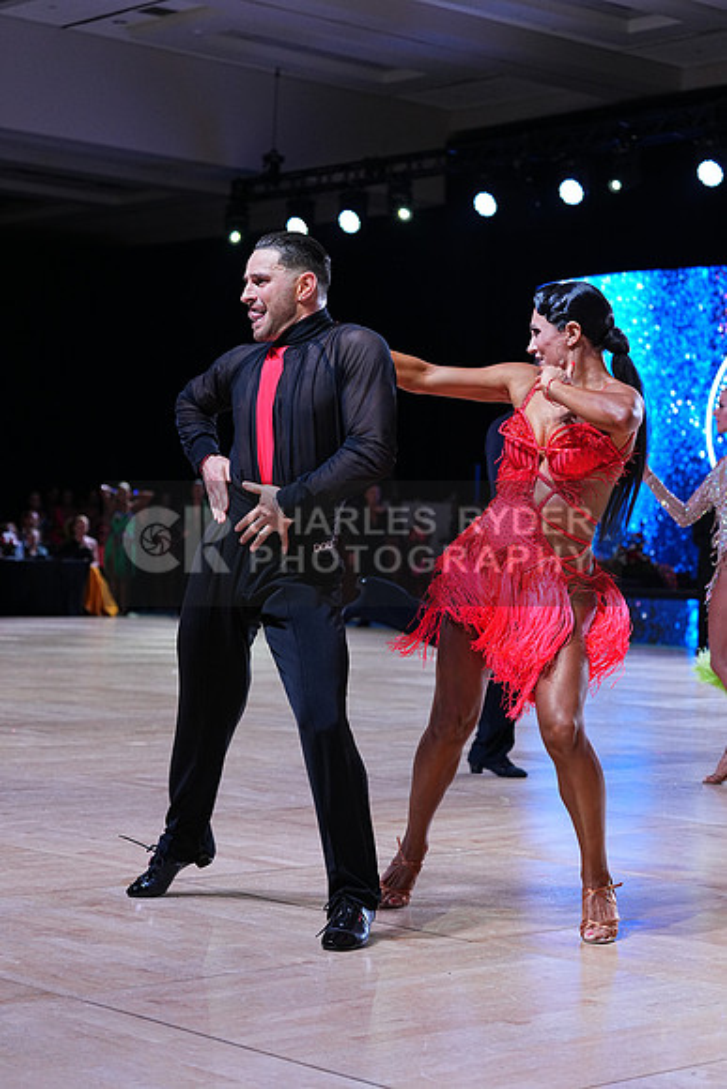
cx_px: 364
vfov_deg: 28.8
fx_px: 2119
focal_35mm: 70
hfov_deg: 19.5
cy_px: 544
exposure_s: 1/500
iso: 1250
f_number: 4
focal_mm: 70
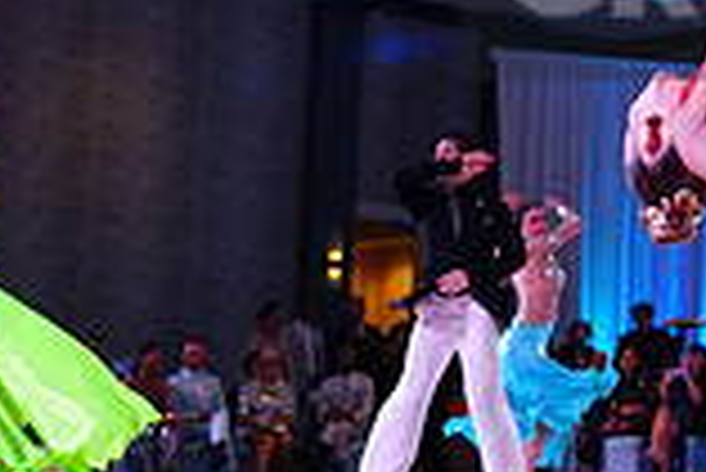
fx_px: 2100
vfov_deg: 12.6
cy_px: -38
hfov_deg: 17.7
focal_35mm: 107
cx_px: 949
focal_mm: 29
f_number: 4
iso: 2500
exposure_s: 1/400
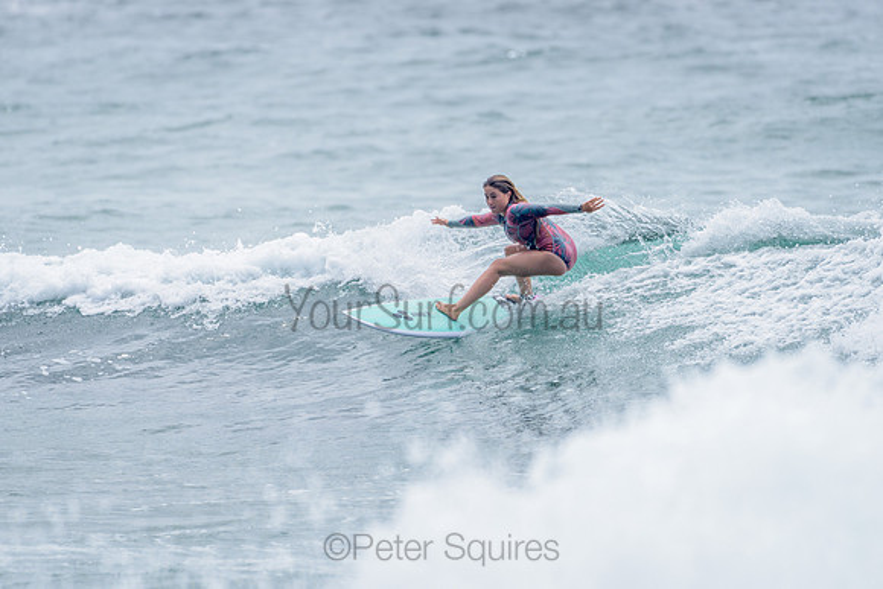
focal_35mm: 613
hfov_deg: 3.4
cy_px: 310
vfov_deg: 2.2
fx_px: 15041
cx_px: 490
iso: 220
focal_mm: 500
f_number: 5.6
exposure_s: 1/2000
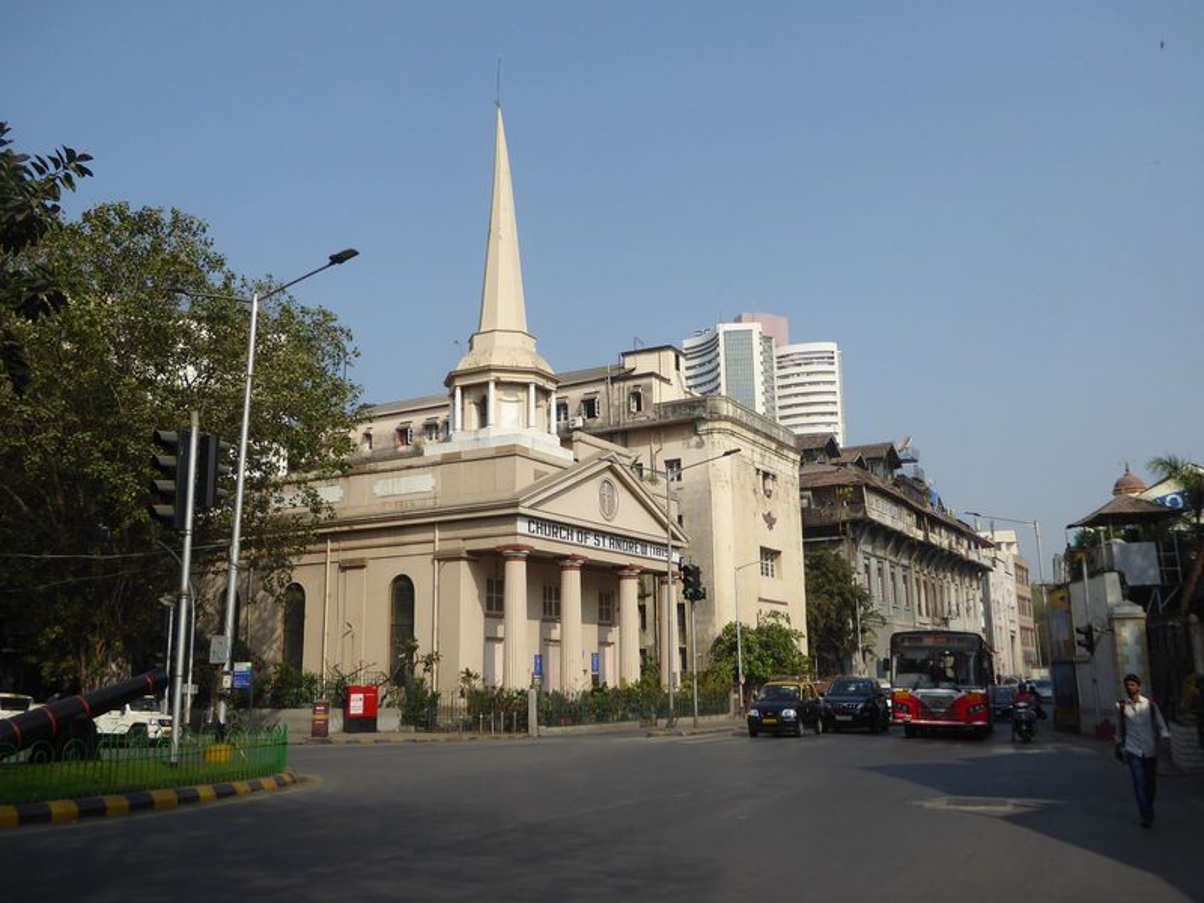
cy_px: 452
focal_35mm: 34
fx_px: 1183
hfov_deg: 54.0
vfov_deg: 41.8
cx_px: 602
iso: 80
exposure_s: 1/1000
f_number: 3.6
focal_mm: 5.8
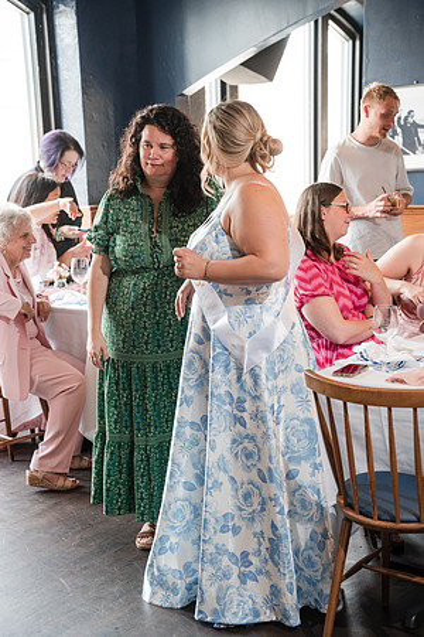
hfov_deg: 21.2
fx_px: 1131
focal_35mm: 64
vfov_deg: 31.4
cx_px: 212
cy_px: 318
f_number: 4
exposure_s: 1/250
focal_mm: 64
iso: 2500
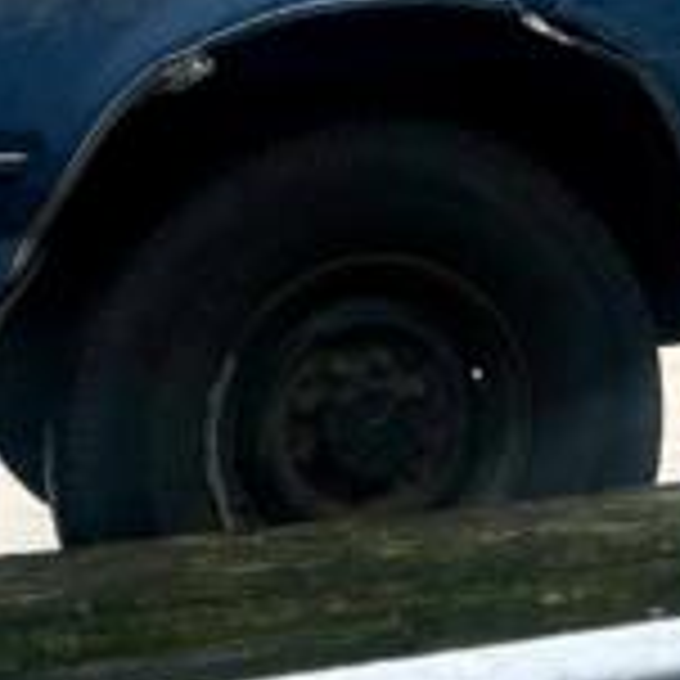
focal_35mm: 144
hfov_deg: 11.9
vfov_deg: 11.2
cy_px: -590
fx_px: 3200
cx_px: 820
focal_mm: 6.76
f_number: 1.78
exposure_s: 1/121
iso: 125
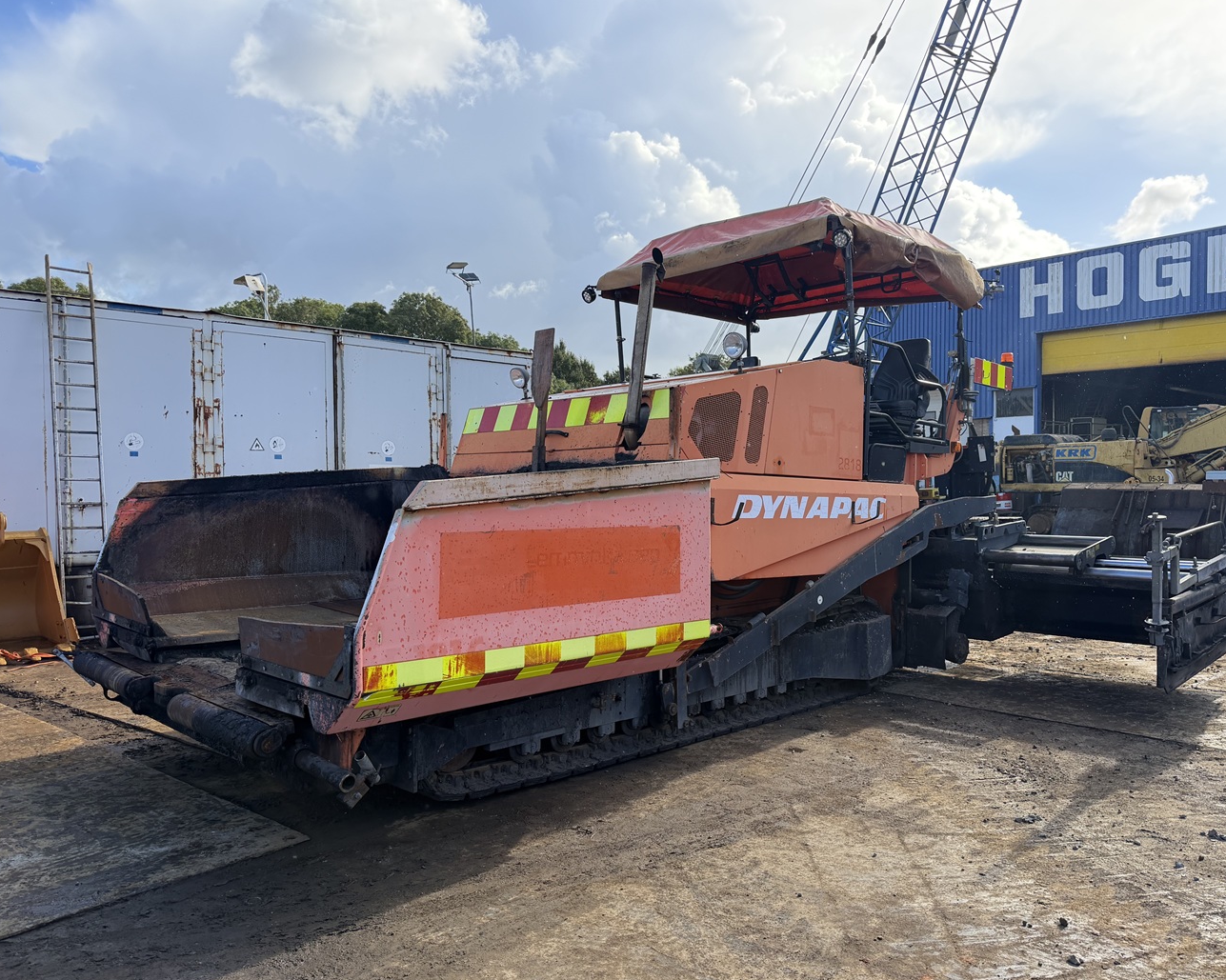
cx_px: 677
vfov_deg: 54.9
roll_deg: +0.5
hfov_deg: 65.9
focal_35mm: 26
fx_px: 943
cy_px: 504
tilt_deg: -2.2
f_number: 1.78
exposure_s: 1/1230
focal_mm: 6.76
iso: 100
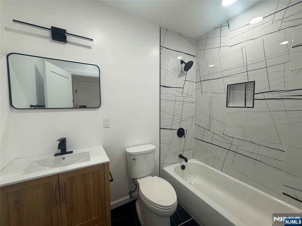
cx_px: 151
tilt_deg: -3.1
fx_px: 122
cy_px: 113
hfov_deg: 102.1
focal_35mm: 14
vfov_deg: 85.7
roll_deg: -0.2
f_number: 2.2
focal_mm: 2.22
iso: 80
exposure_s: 1/120
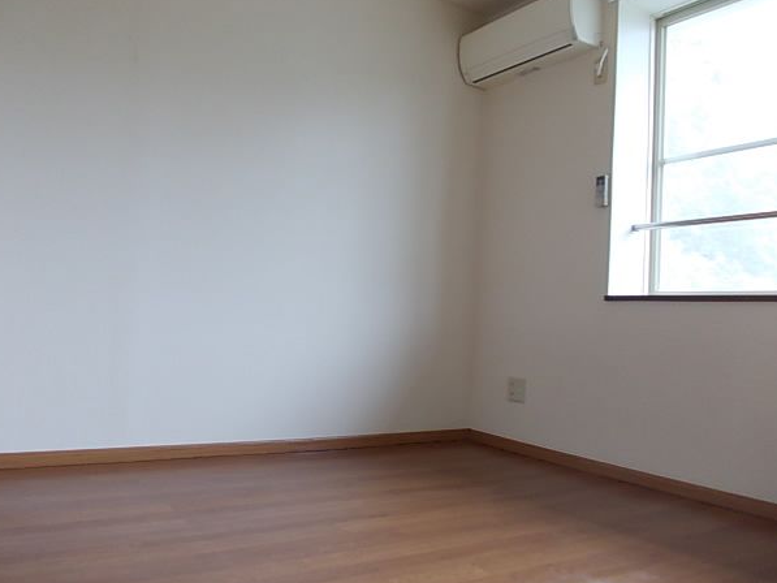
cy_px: 282
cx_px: 379
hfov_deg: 59.9
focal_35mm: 30
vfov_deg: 46.8
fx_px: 674
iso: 125
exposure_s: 1/25
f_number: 2.7
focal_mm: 4
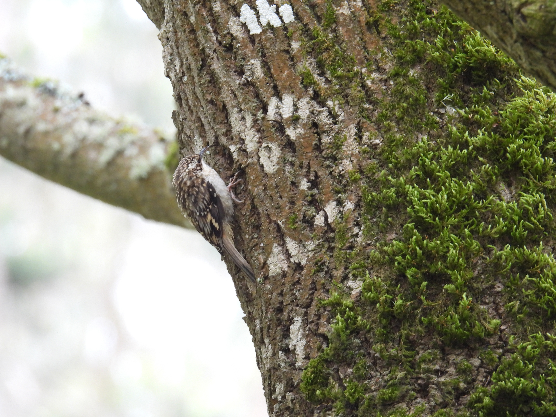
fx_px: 12850
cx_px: 278
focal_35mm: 800
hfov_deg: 2.5
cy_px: 208
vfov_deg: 1.9
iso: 400
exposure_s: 1/60
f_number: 5.6
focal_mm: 143
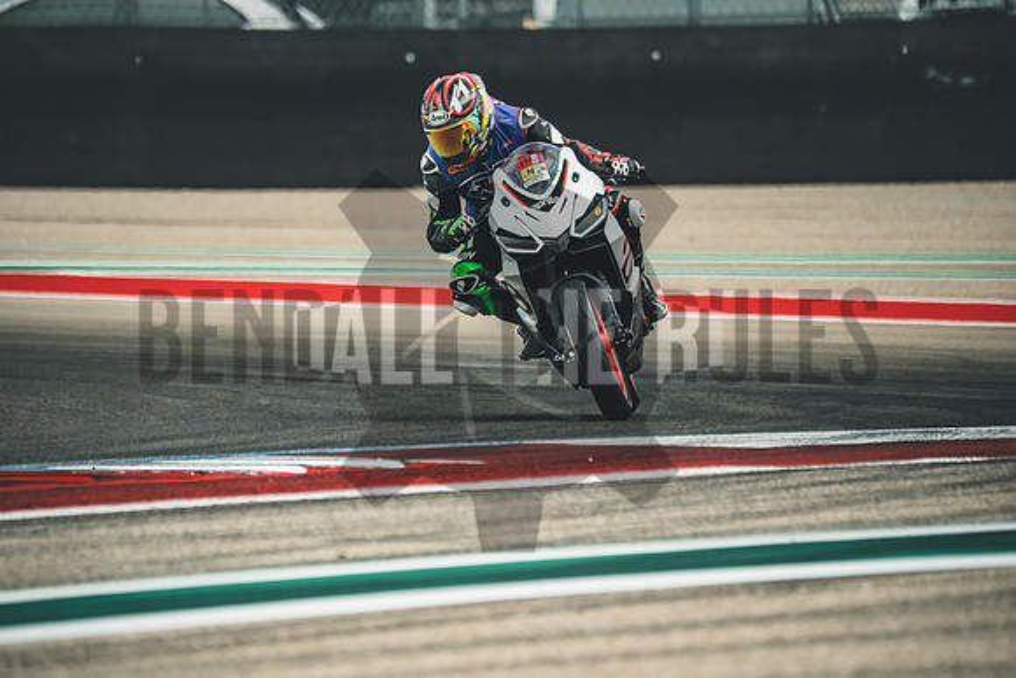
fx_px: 16937
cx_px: 508
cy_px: 339
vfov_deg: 2.3
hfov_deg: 3.4
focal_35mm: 600
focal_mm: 400
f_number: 5.6
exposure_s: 1/1250
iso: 1250
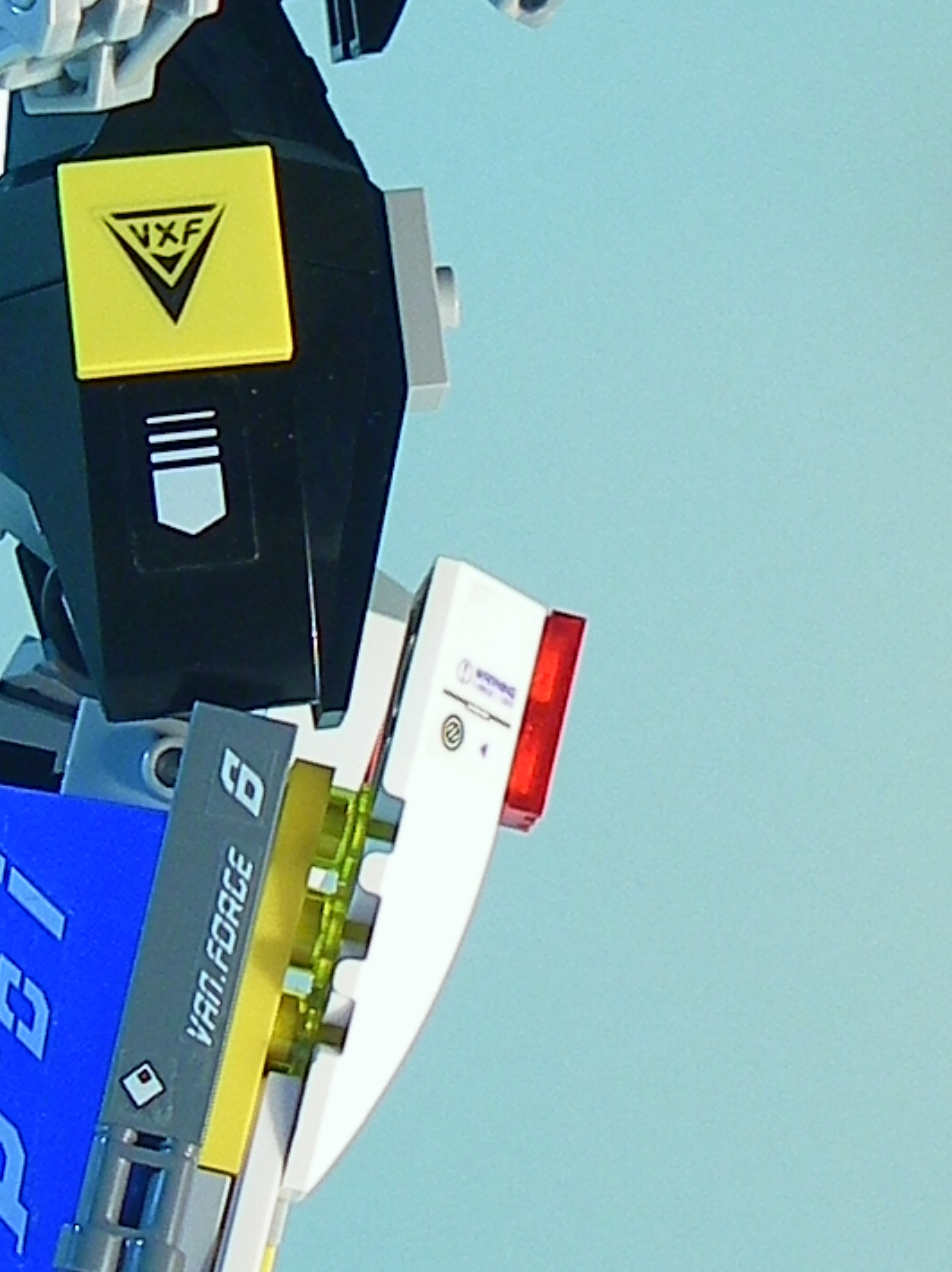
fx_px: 5542
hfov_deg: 9.8
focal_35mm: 151
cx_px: 97
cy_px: 248
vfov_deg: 13.0
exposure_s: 1/20
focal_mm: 6.3
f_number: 3.3
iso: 64
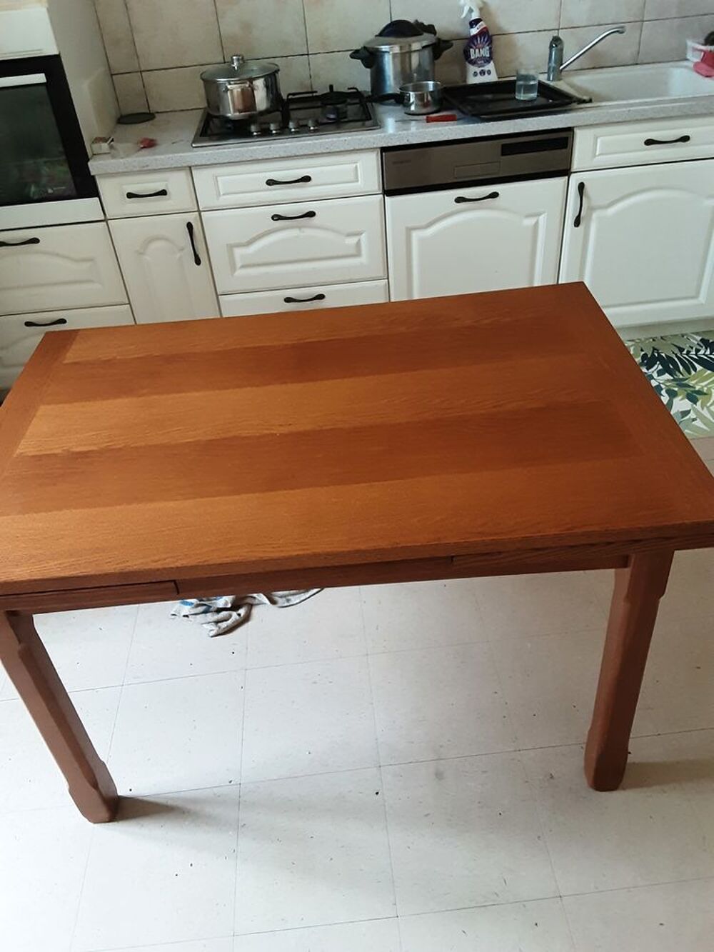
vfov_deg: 65.3
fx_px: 742
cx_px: 357
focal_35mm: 27
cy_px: 476
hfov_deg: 51.4
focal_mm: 2.91
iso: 200
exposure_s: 1/25
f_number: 1.9
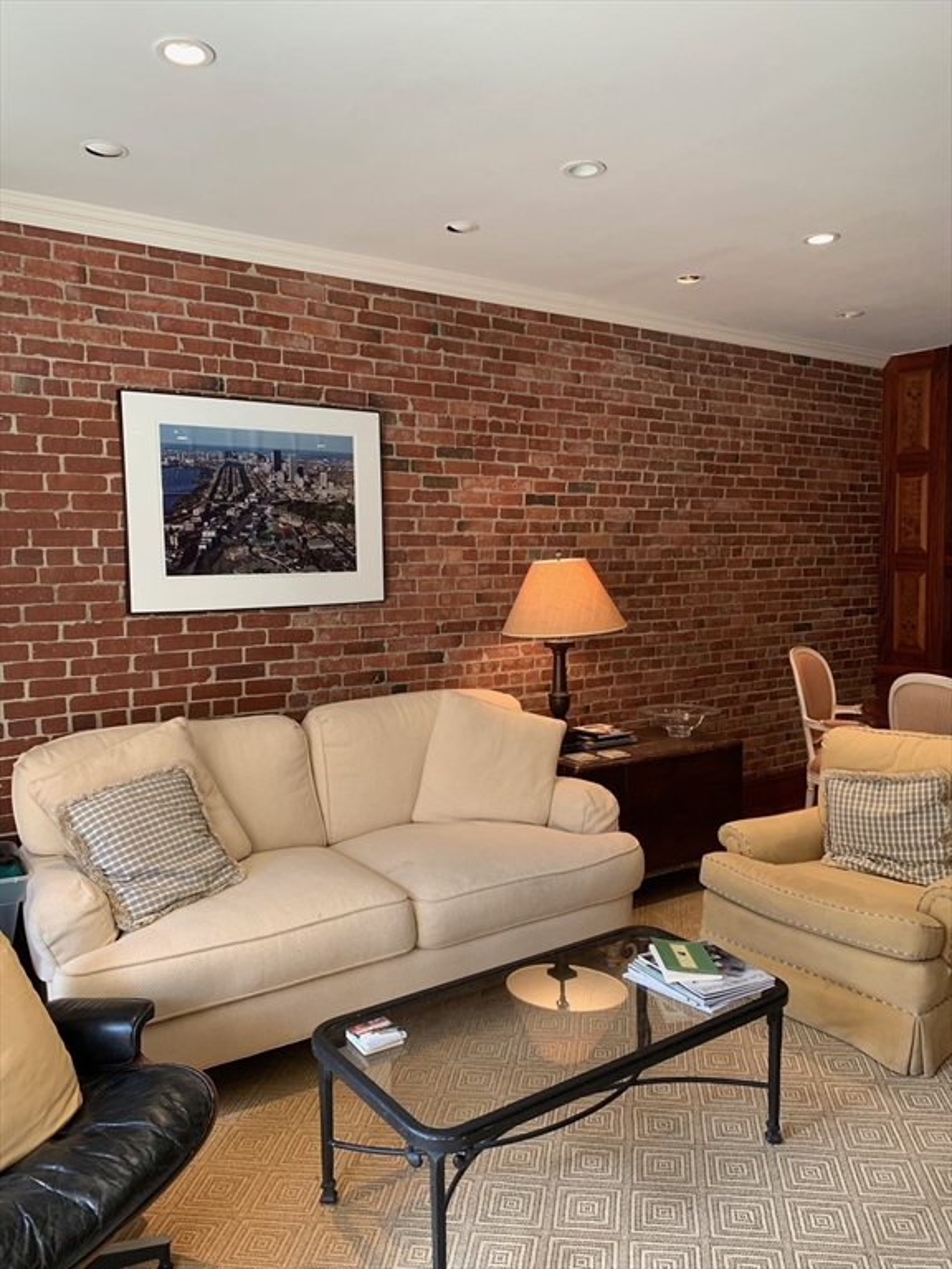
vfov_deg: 67.3
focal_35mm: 26
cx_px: 476
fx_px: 953
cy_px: 634
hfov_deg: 53.1
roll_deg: +0.3
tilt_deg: -5.3
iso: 100
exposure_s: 1/60
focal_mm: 4.25
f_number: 1.8
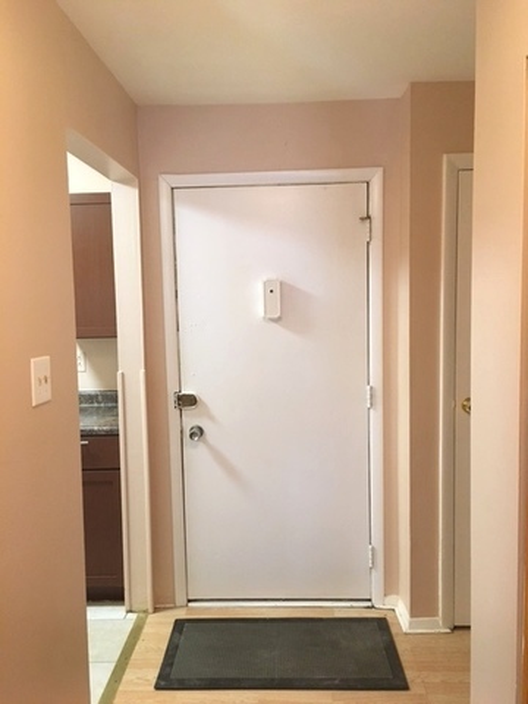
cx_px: 264
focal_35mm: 29
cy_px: 352
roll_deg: +1.5
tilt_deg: -4.8
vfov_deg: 61.7
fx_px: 590
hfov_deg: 48.2
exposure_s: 1/30
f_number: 2.2
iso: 160
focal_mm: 4.15
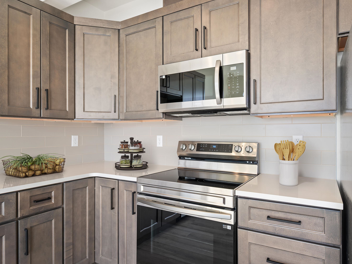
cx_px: 190
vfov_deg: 59.9
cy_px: 132
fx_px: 229
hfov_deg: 74.9
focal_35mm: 23
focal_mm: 20.5
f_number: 8
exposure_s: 1
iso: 100
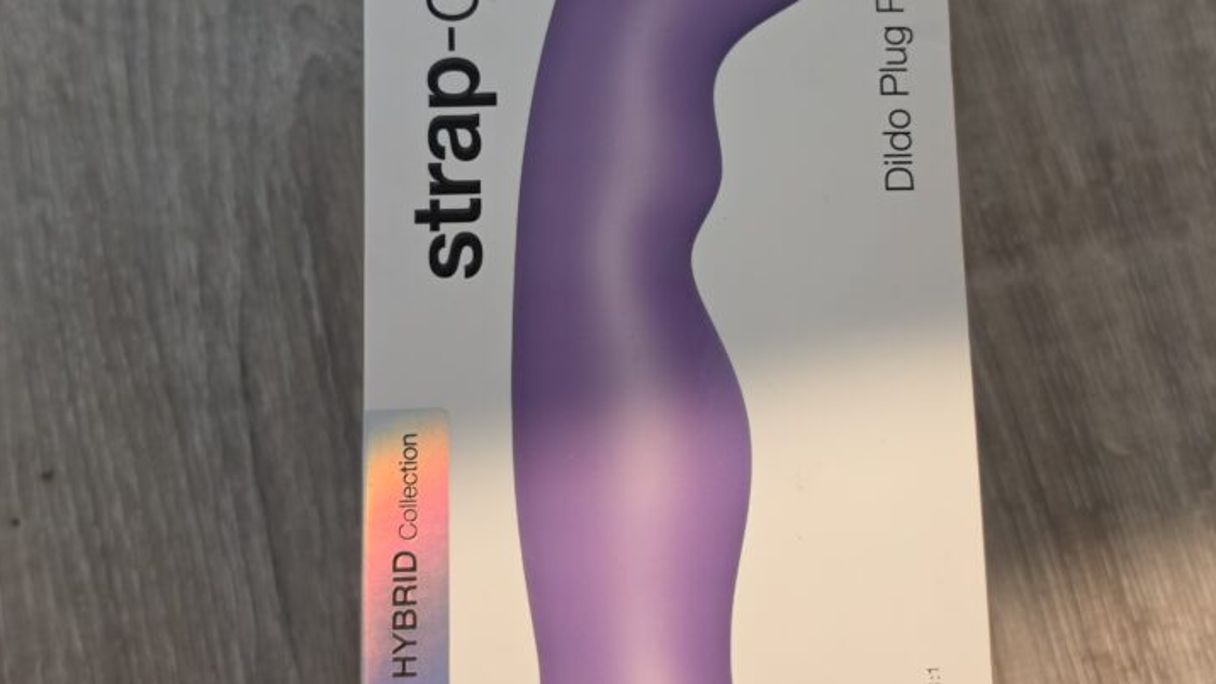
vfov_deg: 41.0
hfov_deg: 67.8
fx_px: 903
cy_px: 224
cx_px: 659
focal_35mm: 28
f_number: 1.4
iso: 320
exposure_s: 1/100
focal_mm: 6.5
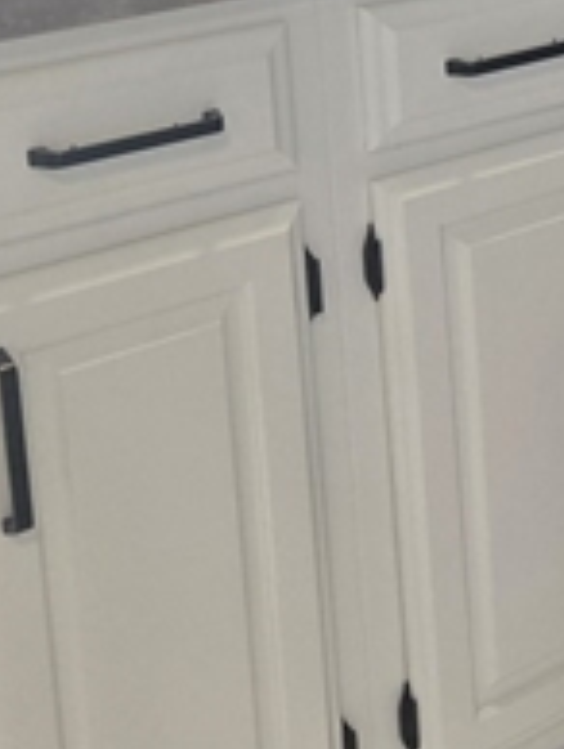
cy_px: -139
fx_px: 1973
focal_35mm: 91
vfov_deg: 20.2
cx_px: 1089
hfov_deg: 14.0
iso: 160
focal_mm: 5.4
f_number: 1.8
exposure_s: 1/120
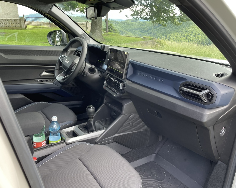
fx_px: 196
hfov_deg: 62.2
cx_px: 119
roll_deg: -1.1
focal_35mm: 28
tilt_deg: -20.9
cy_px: 95
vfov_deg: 51.5
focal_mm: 4.2
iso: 50
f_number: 1.6
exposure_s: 1/121
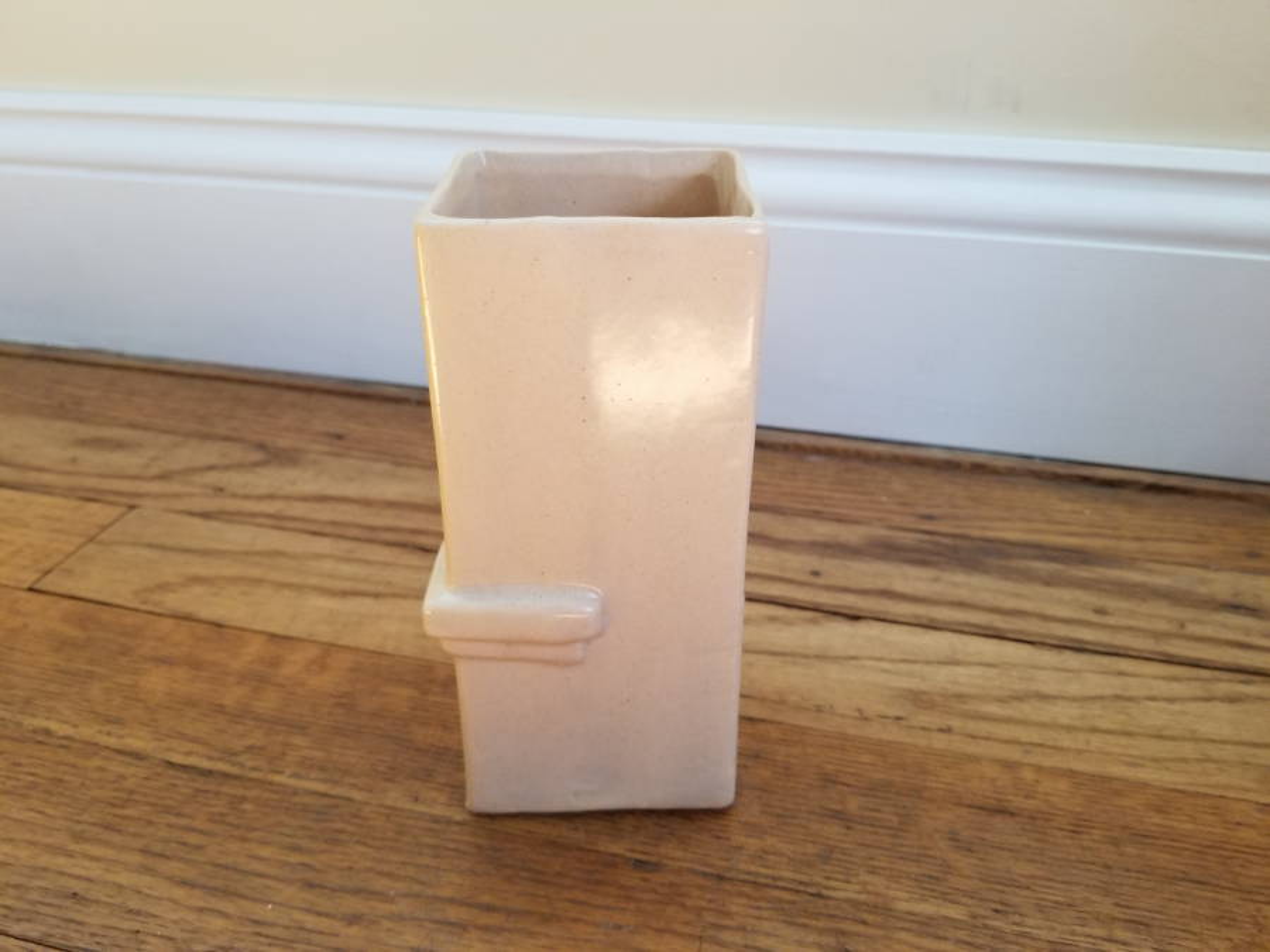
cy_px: 476
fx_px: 954
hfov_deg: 67.3
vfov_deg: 53.1
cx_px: 635
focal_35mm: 26
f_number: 1.7
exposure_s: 1/50
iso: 200
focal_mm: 4.25
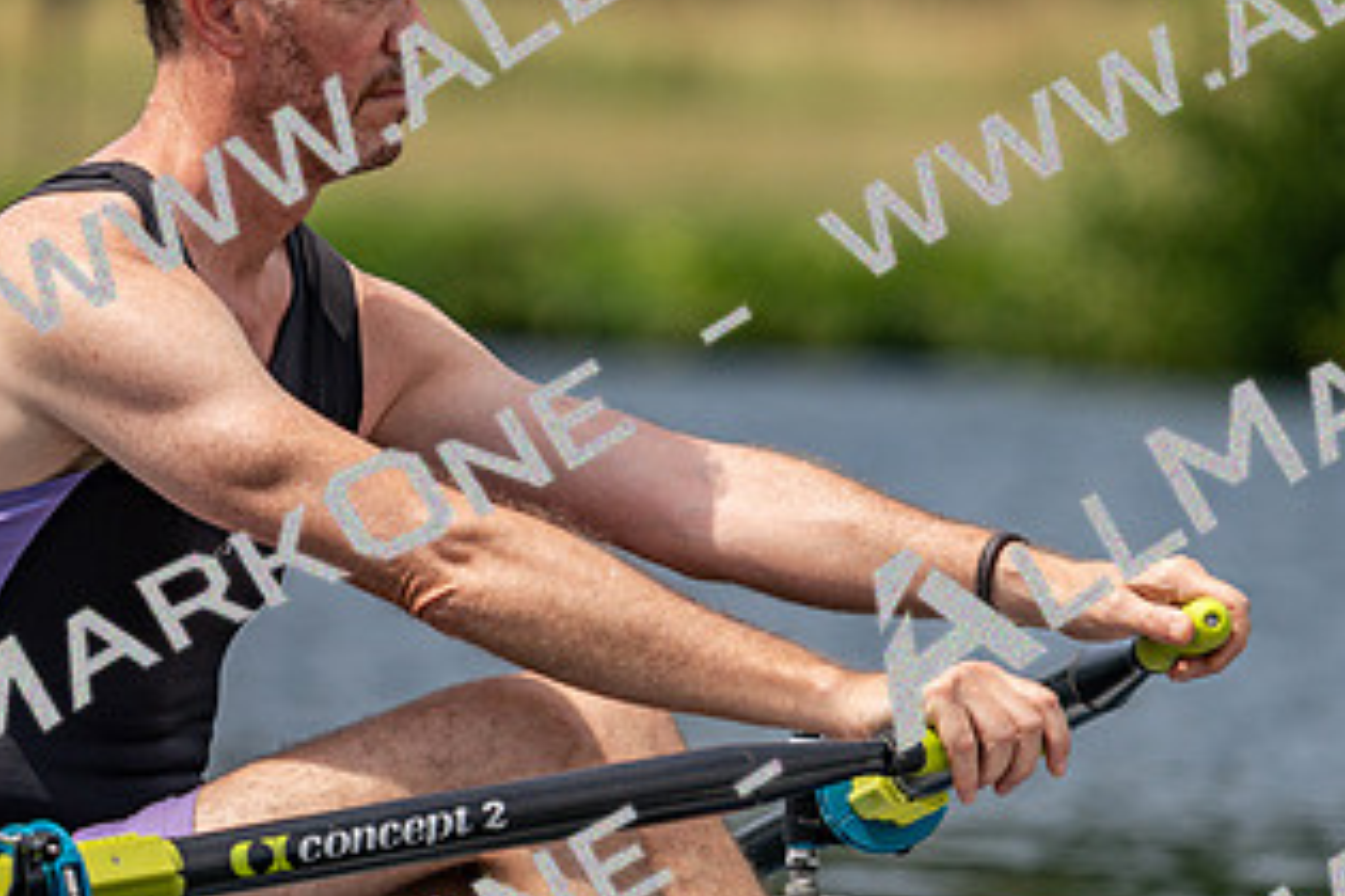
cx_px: 508
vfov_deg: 1.9
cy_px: 348
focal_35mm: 737
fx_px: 27533
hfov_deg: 2.8
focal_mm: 400
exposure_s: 1/1600
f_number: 6.3
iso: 250
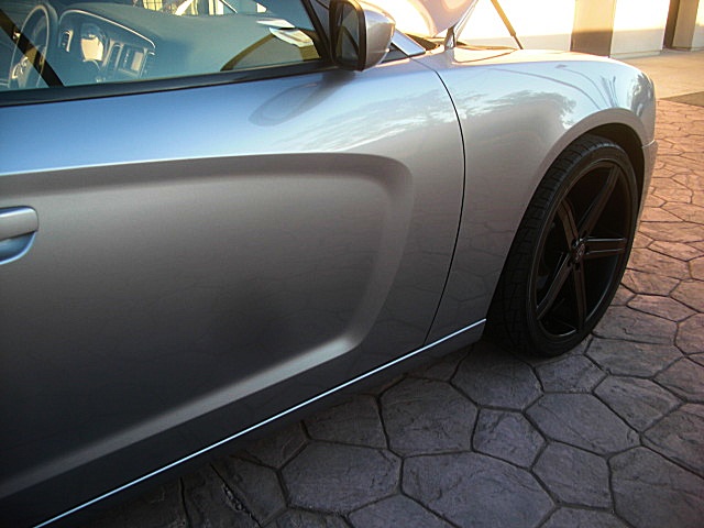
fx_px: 732
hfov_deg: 51.4
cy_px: 264
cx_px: 352
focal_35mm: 36
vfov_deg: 39.7
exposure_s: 1/60
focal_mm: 6.3
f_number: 2.8
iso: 50
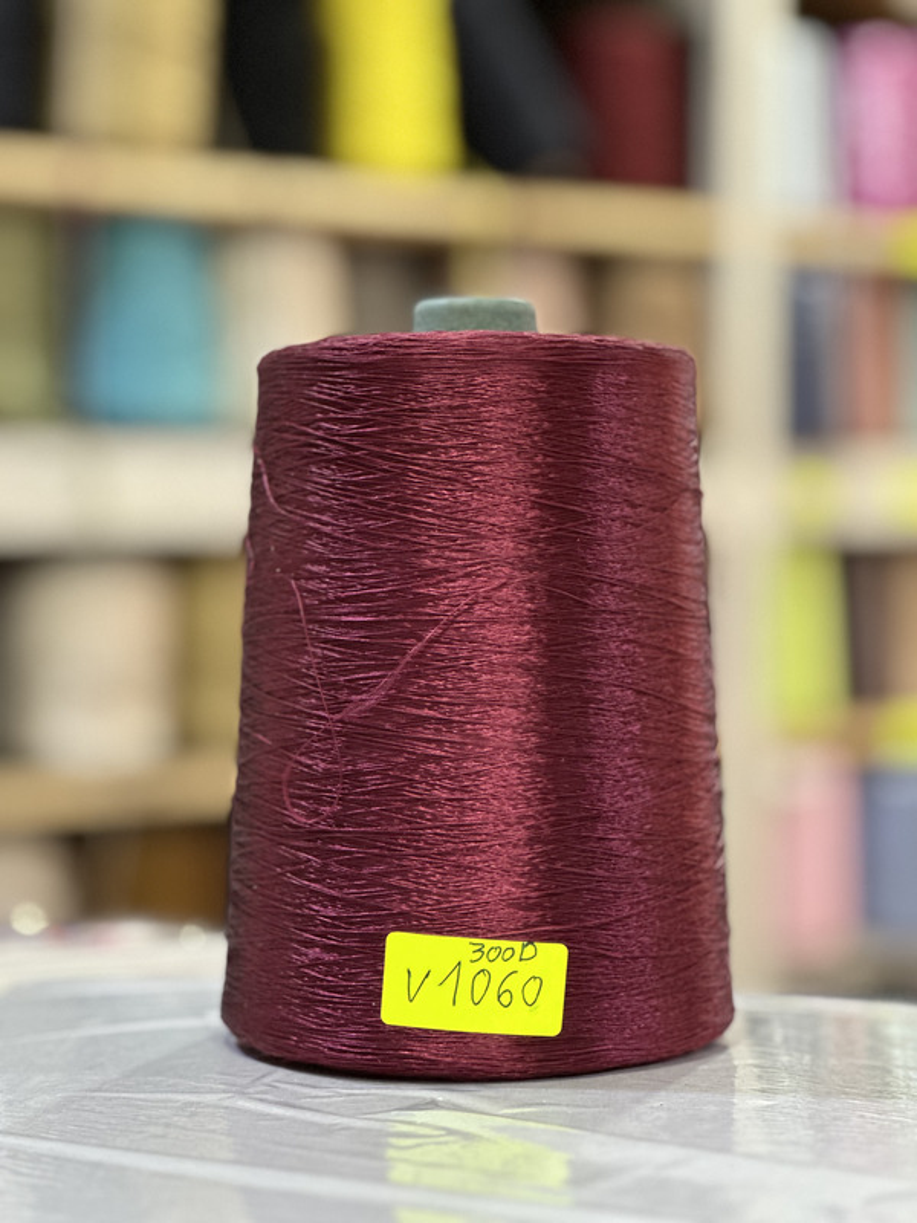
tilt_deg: -0.7
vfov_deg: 25.3
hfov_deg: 19.1
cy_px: 612
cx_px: 458
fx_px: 2720
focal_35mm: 77
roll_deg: -0.4
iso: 250
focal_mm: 9
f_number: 2.8
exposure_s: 1/33
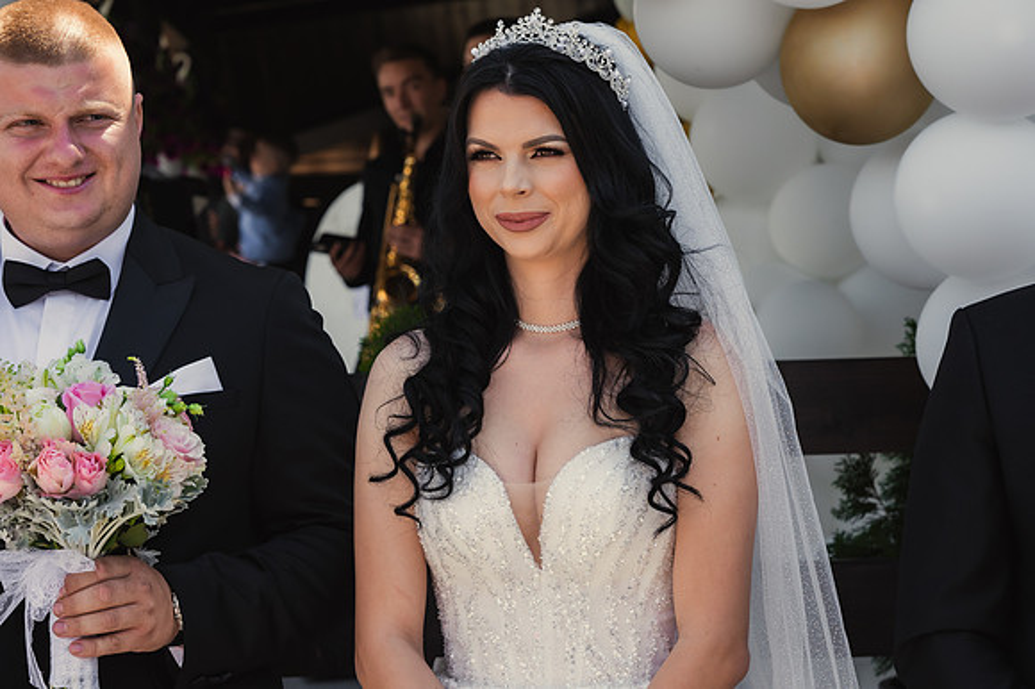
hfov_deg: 20.9
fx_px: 2802
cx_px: 594
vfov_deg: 14.0
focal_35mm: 98
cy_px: 344
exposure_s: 1/800
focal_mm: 85
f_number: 7.1
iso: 800
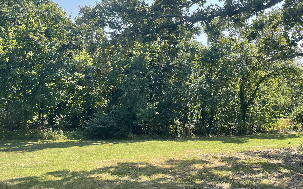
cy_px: 89
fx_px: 273
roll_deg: +1.1
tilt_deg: -2.1
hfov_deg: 58.0
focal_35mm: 33
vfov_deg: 38.3
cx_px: 169
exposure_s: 1/969
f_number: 1.6
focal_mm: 5.1
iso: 32
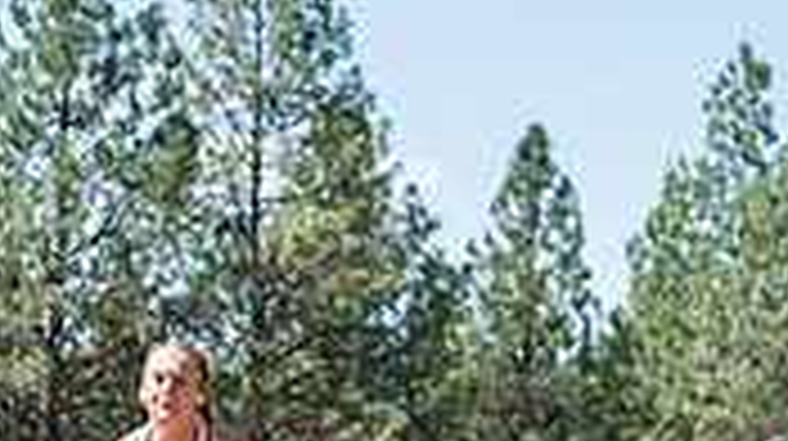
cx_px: 414
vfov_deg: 4.7
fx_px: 5364
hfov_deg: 8.4
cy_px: 569
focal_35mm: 257
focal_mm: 74
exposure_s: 1/500
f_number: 4
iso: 100
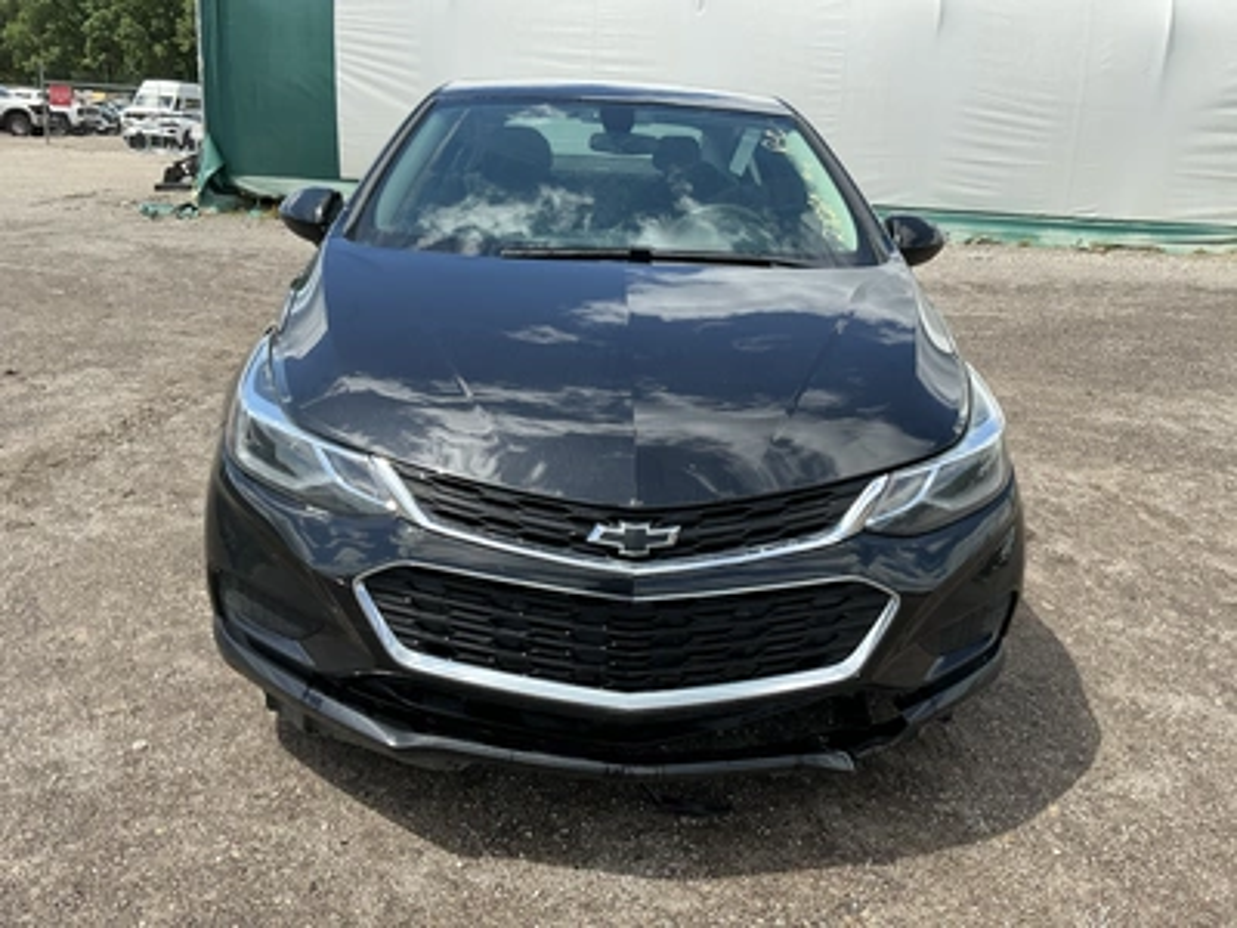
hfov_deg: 63.4
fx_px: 1001
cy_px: 464
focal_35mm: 28
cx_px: 618
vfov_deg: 49.7
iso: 25
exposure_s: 1/829
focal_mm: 3
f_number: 1.8
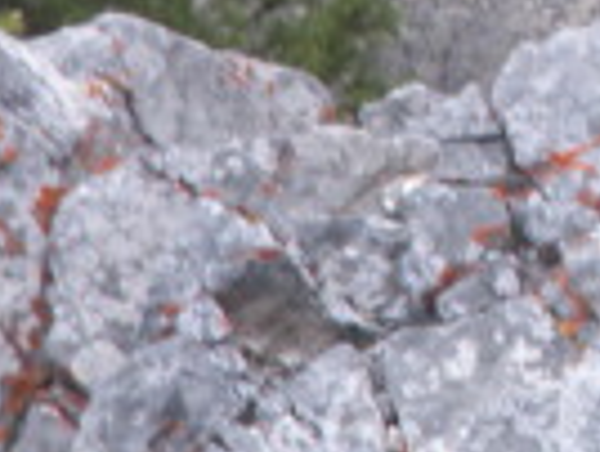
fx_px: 14916
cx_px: 1178
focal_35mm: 859
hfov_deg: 2.3
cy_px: -582
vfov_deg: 1.7
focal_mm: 31.5
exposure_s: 1/122
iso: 176
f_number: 5.6
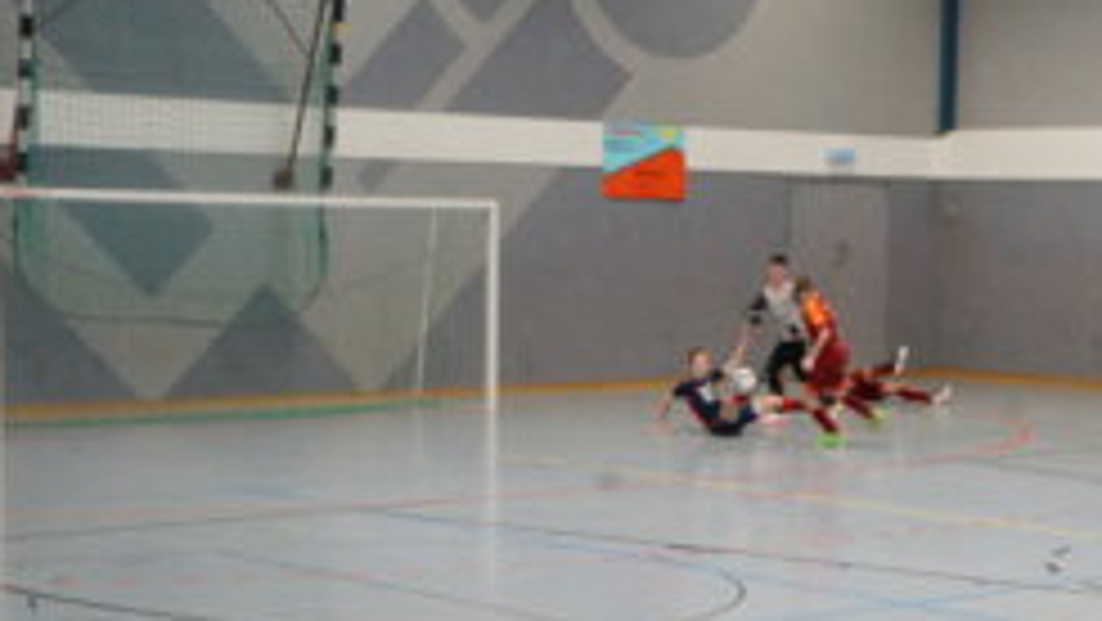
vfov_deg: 14.7
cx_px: 819
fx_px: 2397
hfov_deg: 25.6
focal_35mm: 82
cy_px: 441
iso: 3200
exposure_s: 1/50
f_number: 13
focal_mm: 32
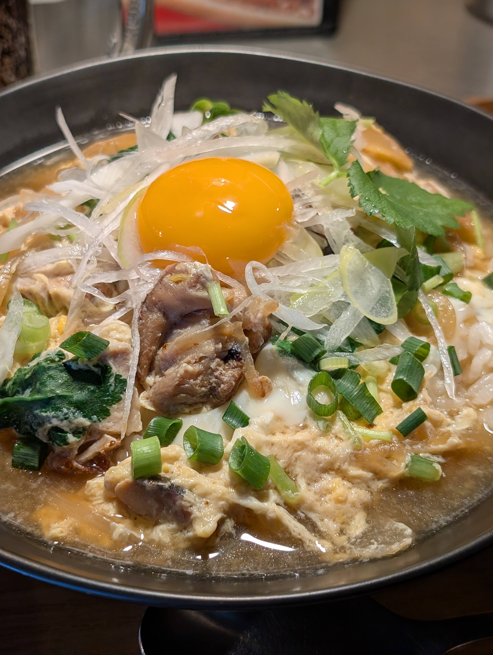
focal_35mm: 49
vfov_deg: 38.9
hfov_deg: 29.7
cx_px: 246
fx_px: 928
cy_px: 328
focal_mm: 6.9
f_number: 1.68
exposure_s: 1/50
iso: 42
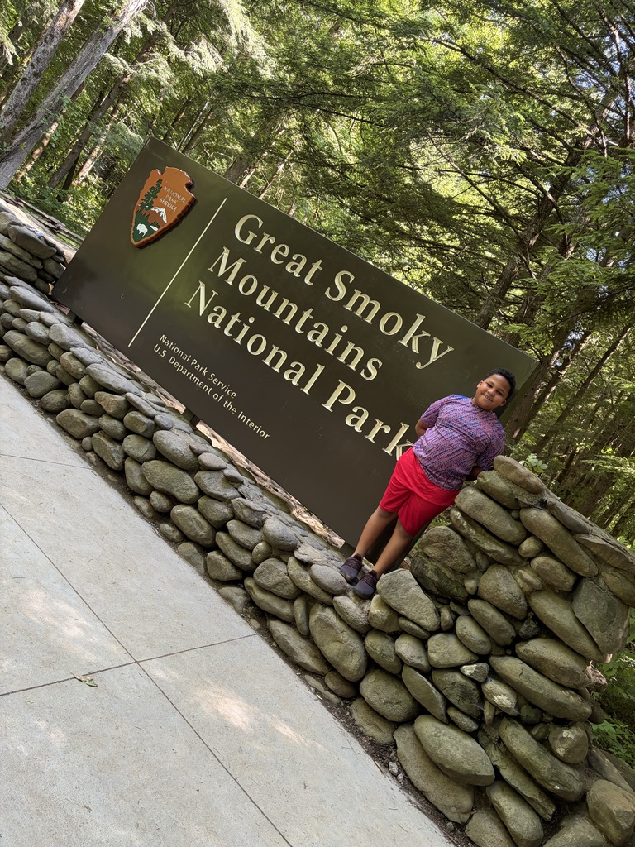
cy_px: 424
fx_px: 636
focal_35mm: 26
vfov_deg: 67.3
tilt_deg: -5.1
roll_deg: -35.2
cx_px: 318
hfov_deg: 53.1
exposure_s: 1/105
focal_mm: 5.96
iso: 125
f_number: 1.6
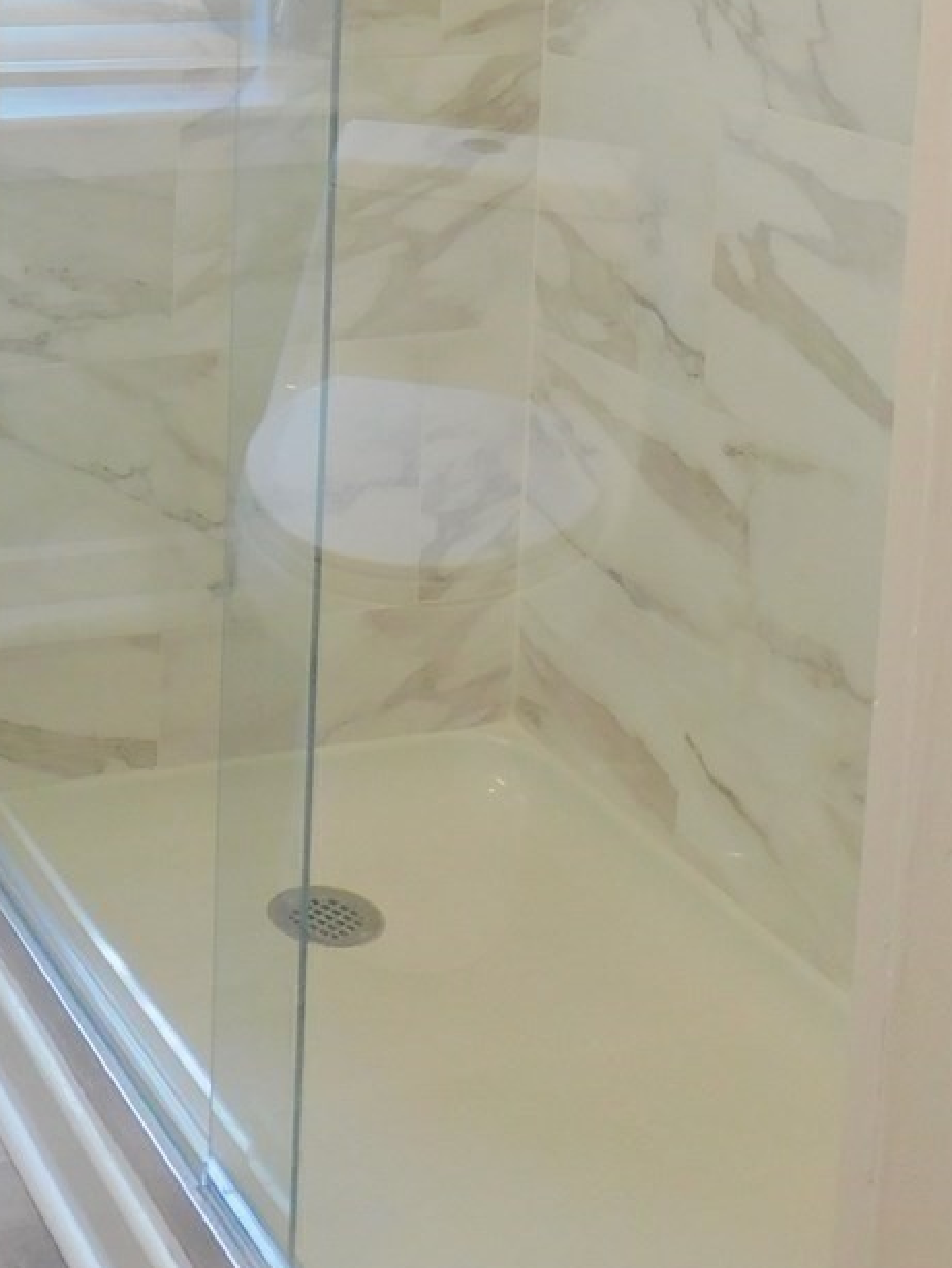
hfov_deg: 22.5
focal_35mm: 60
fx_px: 2199
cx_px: -190
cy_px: -23
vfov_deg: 29.8
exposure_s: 1/40
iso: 125
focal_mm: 4.3
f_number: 3.3
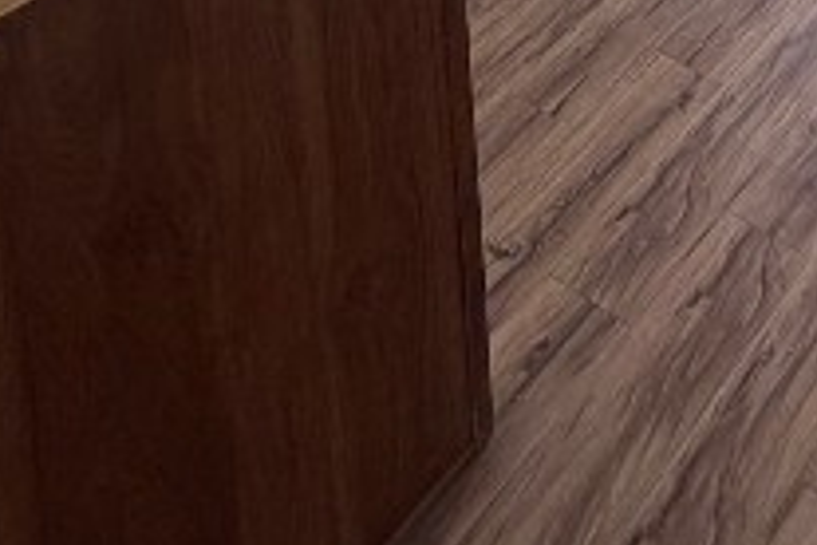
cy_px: -636
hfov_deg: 33.6
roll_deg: +1.0
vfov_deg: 16.5
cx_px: 825
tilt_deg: -9.1
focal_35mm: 54
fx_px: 1225
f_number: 2.2
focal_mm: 2.22
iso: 80
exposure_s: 1/121
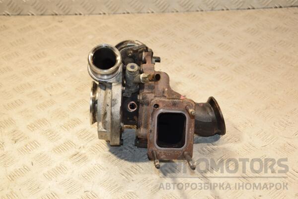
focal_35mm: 63
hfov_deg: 31.9
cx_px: 149
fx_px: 521
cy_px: 100
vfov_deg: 21.6
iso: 800
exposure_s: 1/200
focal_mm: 42
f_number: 5.6
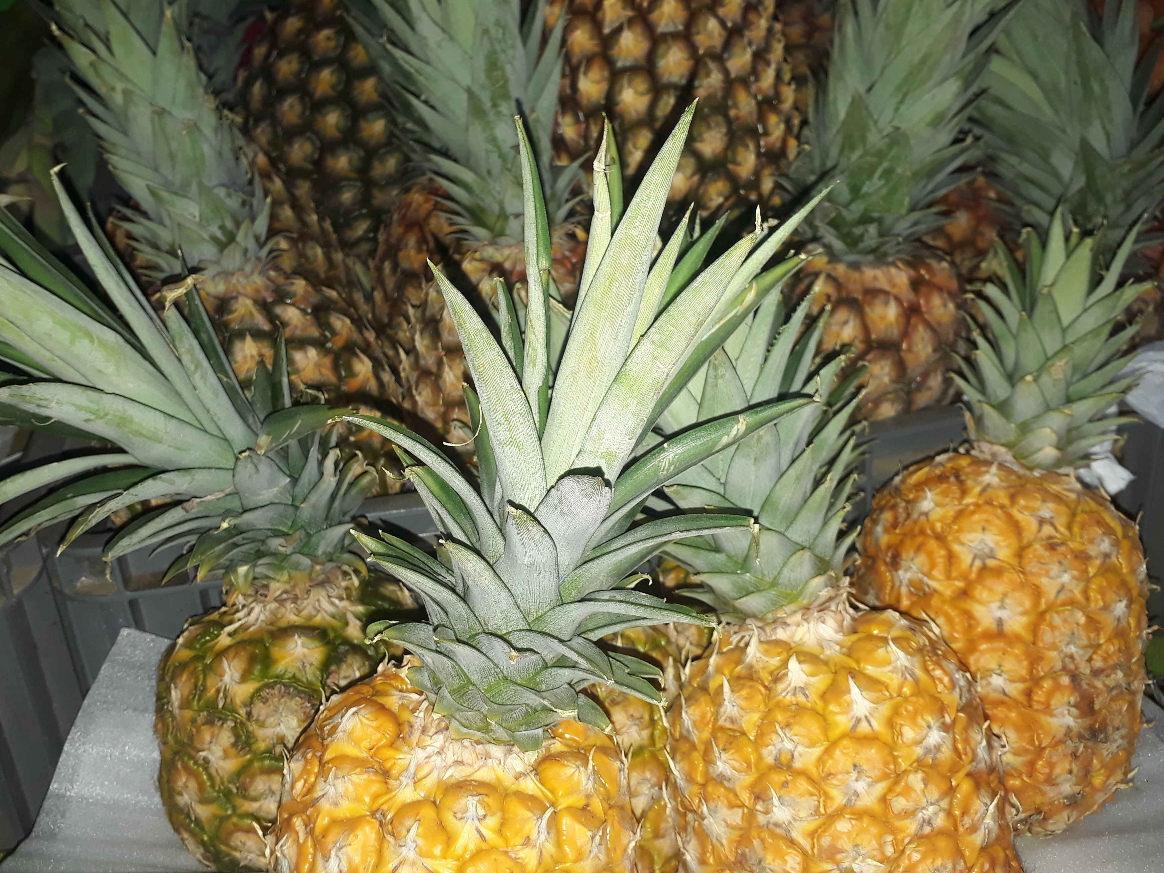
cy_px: 393
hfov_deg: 56.8
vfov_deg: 44.1
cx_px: 537
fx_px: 1076
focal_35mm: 32
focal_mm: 3.6
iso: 50
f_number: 1.9
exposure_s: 1/30
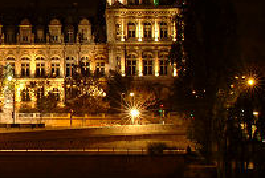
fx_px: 663
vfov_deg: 15.2
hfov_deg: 21.8
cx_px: 7
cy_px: 87
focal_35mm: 90
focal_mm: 24
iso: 100
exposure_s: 6
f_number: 9.5
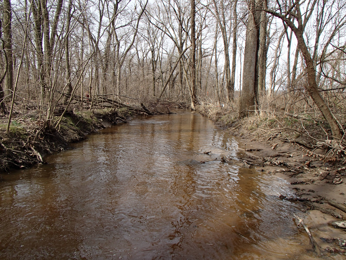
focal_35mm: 28
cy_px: 130
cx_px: 173
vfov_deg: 49.7
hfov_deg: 63.4
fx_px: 280
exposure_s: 1/320
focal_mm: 5
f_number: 3.9
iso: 100
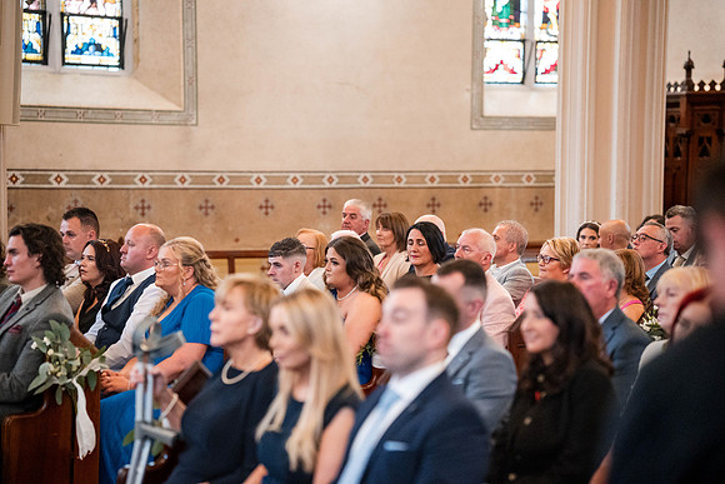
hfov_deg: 23.9
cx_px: 362
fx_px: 1712
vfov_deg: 16.1
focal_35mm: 85
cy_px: 242
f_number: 2
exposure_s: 1/500
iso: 6400
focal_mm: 85
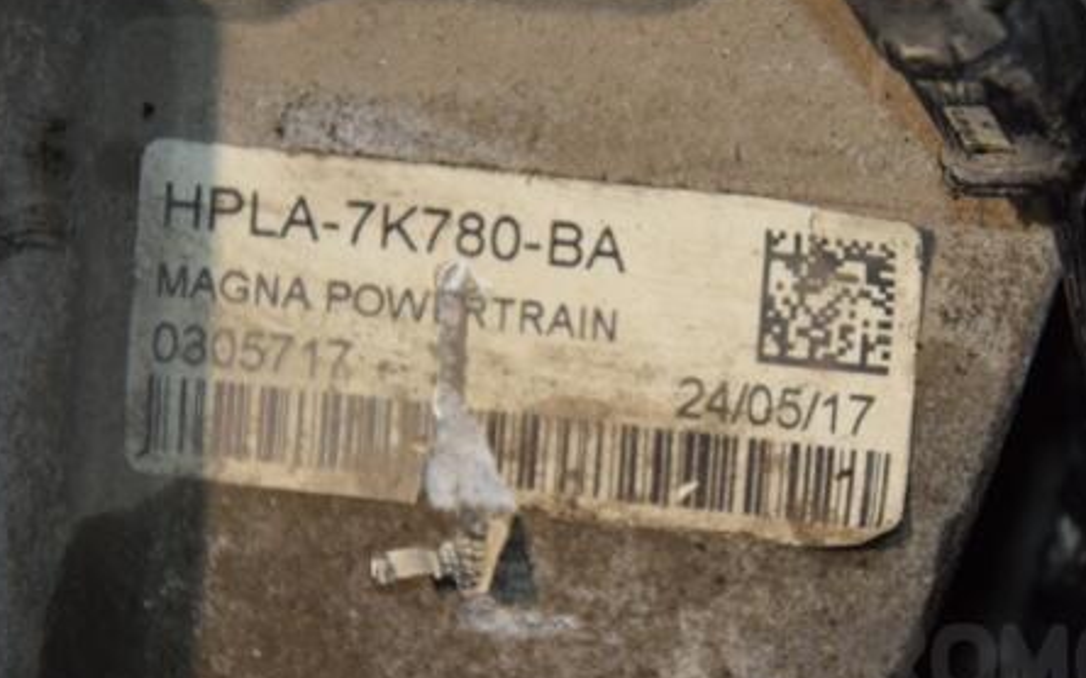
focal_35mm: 202
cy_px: 337
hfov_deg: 10.4
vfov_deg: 6.5
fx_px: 5978
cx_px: 700
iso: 800
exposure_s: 1/60
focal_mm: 98
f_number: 5.6
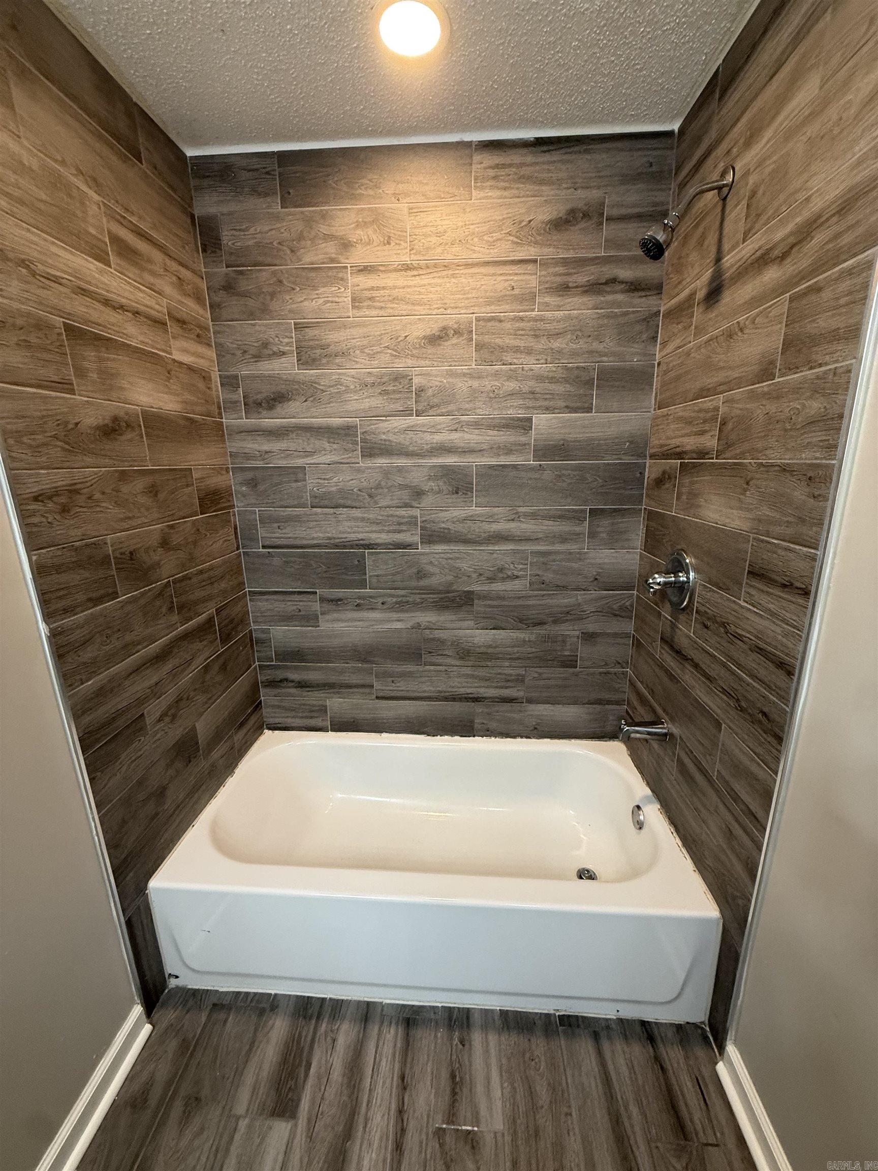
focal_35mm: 14
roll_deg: +0.6
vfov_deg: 102.1
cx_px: 439
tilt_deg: -13.3
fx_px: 473
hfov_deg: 85.7
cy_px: 586
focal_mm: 2.22
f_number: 2.2
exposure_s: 1/60
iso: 200
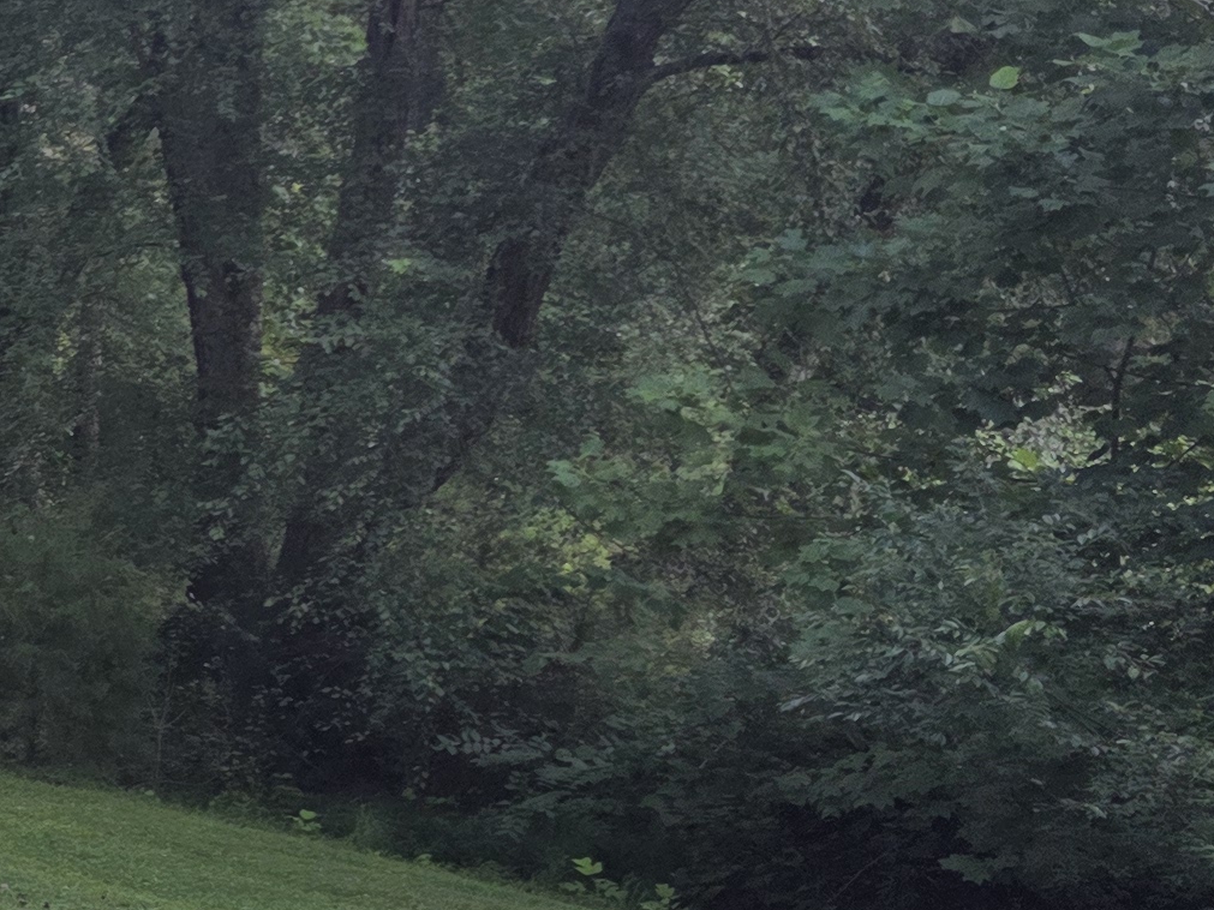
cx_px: -1077
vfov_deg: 16.2
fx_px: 3191
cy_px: 499
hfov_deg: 17.0
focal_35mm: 91
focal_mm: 6.3
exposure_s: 1/180
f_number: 1.7
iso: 50
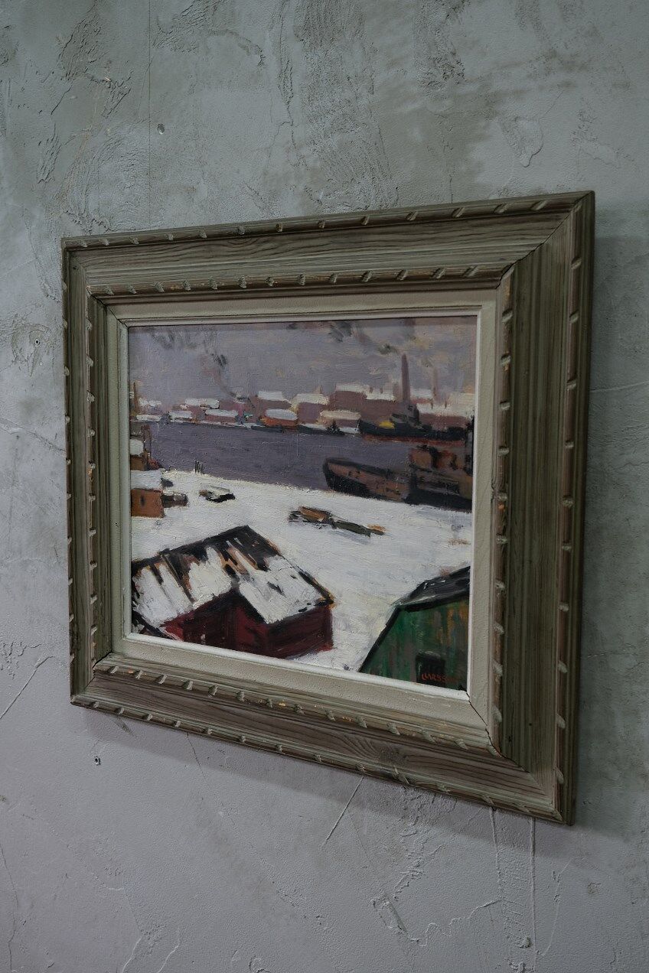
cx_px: 324
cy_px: 486
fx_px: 1000
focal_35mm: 37
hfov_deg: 35.9
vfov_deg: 51.9
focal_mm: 24.7
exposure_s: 1/38
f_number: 4
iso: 640
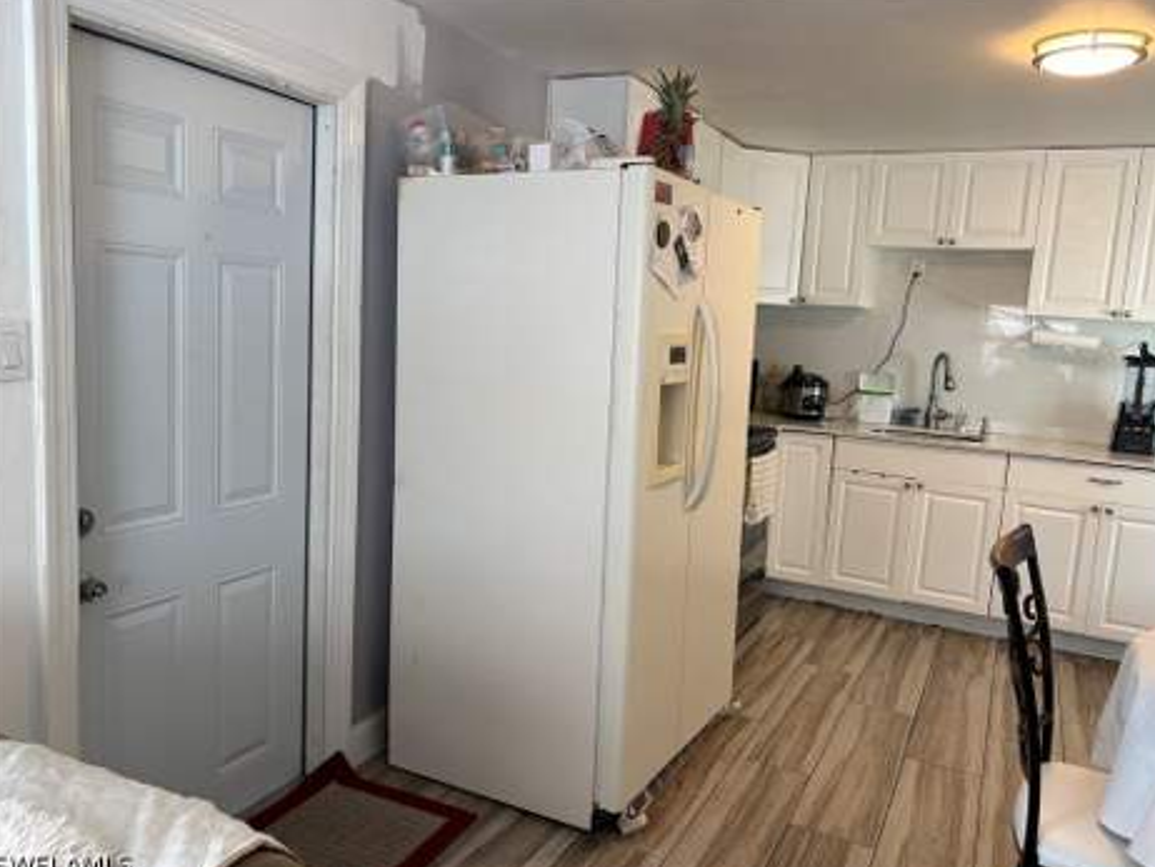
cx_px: 585
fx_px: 901
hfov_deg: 65.3
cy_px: 435
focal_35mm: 27
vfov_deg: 51.4
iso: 64
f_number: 1.6
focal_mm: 5.96
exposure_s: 1/60
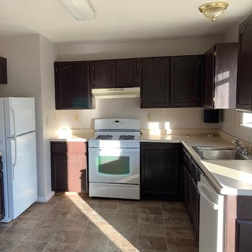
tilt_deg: -2.7
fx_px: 280
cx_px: 94
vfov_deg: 48.4
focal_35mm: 34
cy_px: 133
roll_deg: +1.0
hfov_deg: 48.0
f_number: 1.8
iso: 64
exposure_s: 1/121
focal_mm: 4.25
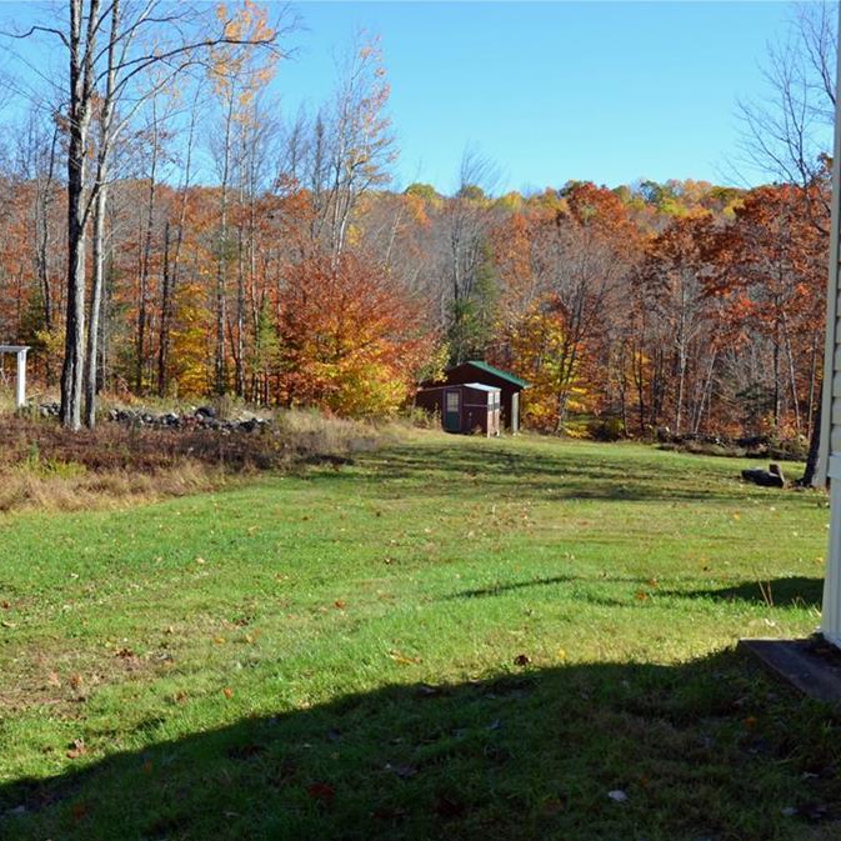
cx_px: 381
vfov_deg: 41.3
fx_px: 1117
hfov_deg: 41.2
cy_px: 422
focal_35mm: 41
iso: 200
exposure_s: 1/250
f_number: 8
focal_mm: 21
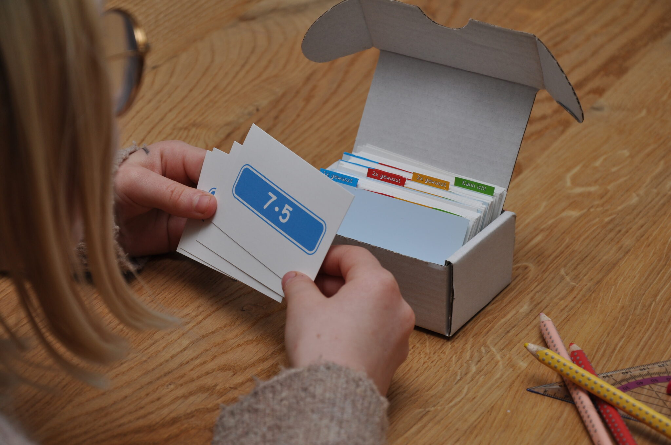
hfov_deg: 19.5
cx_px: 336
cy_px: 222
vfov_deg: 13.0
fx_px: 1955
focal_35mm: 105
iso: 200
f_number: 5.3
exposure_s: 1/60
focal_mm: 70
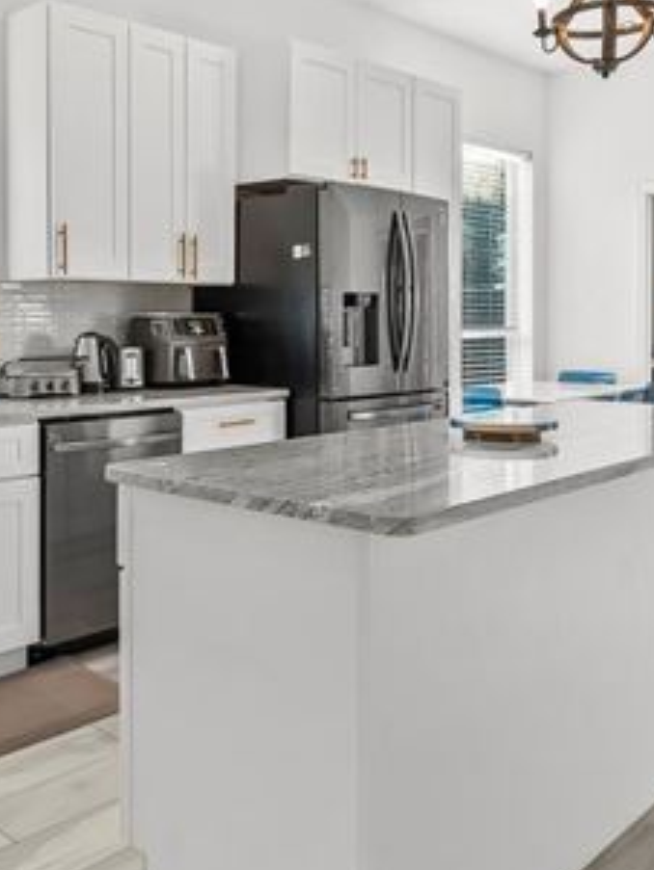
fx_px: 906
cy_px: 344
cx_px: 233
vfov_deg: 51.0
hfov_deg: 39.3
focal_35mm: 36
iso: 100
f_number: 8
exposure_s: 1/2.5
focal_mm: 16
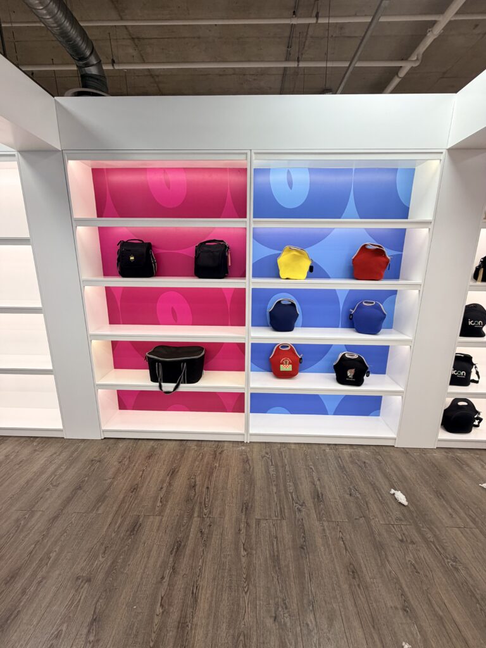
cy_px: 324
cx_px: 243
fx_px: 262
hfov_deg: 85.7
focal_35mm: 14
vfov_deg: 102.1
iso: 125
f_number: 2.2
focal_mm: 2.22
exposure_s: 1/100
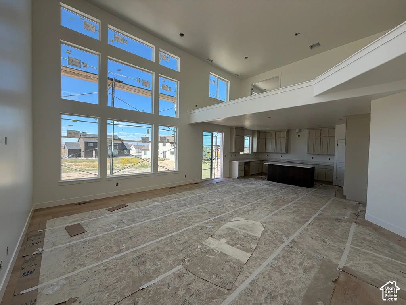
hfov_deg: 102.1
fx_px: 164
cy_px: 152
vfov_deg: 85.7
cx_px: 203
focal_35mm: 14
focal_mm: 2.22
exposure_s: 1/234
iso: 40
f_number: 2.2
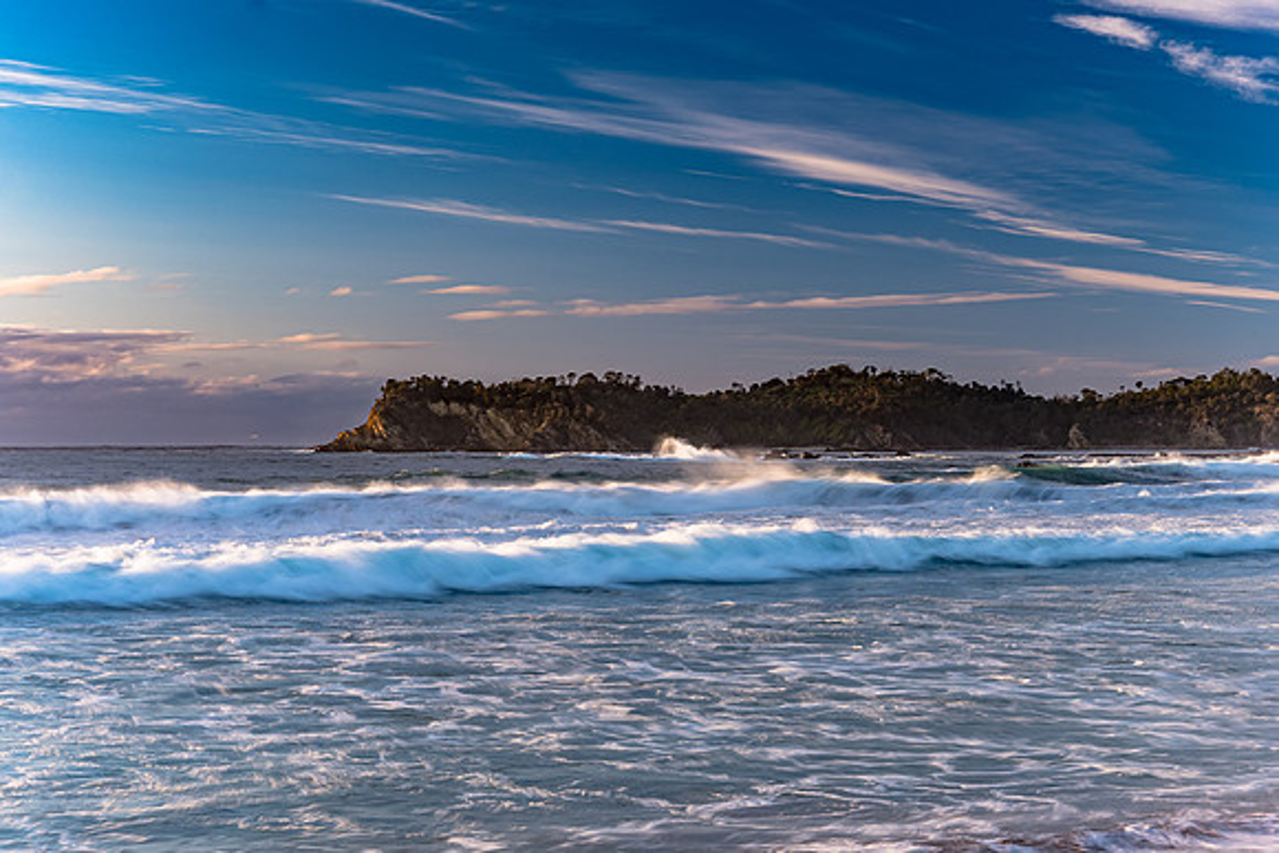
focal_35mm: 70
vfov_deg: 19.3
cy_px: 426
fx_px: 2505
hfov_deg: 28.6
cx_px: 640
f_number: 10
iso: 50
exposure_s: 1/2.5
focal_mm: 46
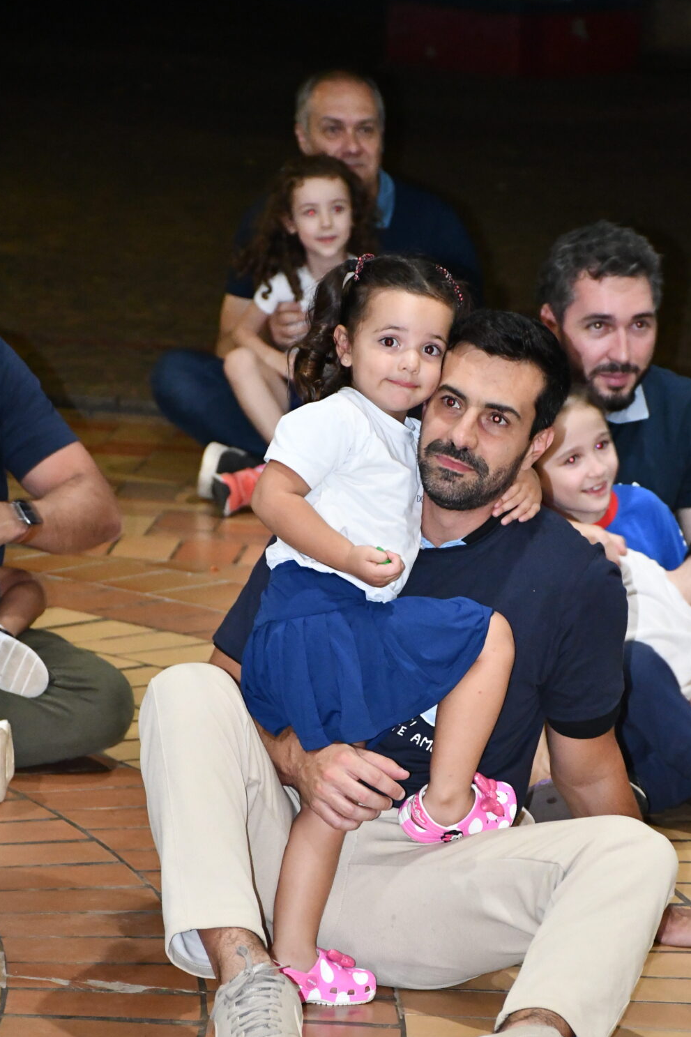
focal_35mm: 164
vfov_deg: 12.5
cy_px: 659
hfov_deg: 8.4
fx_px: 4723
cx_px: 441
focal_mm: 85
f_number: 5.3
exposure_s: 1/60
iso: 5000
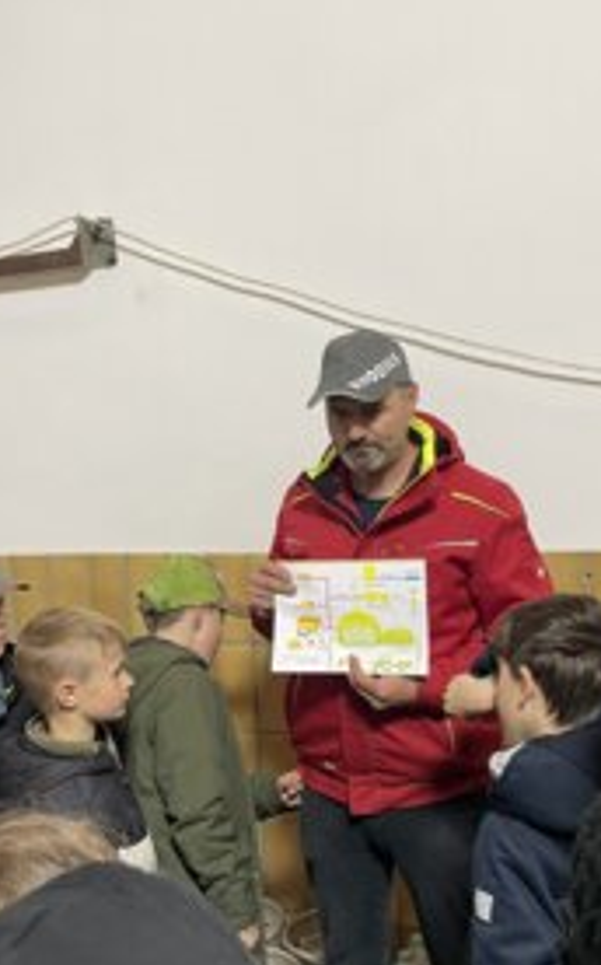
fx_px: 1050
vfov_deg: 49.3
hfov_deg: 31.9
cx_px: 318
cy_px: 517
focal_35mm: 40
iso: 160
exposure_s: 1/50
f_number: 1.6
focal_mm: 4.2
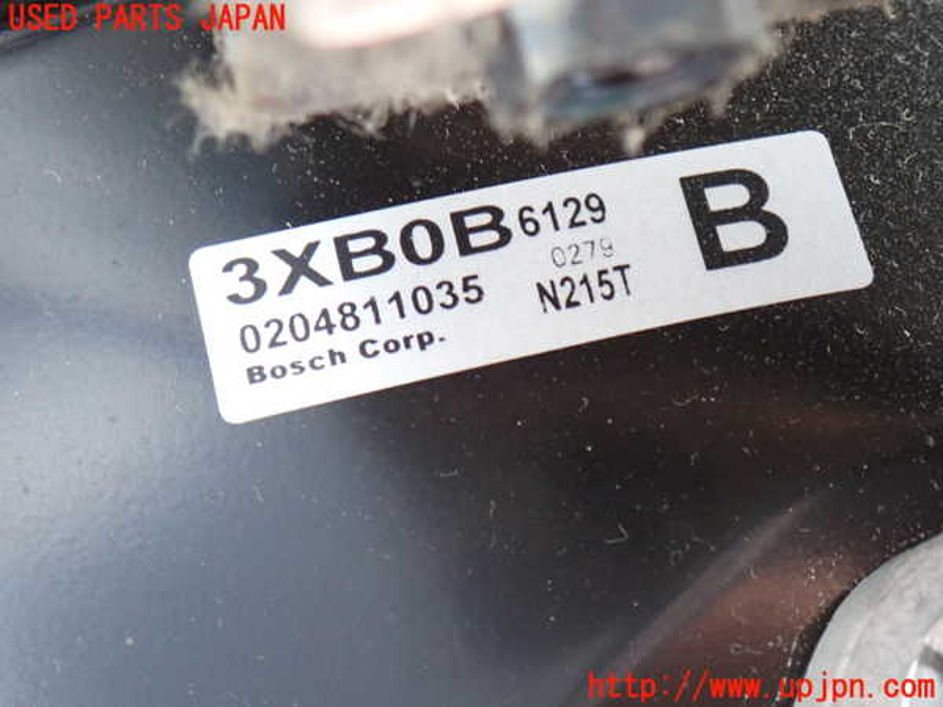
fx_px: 2724
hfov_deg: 19.6
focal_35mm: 100
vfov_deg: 14.8
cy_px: 354
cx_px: 472
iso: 800
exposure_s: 1/40
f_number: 4.9
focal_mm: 18
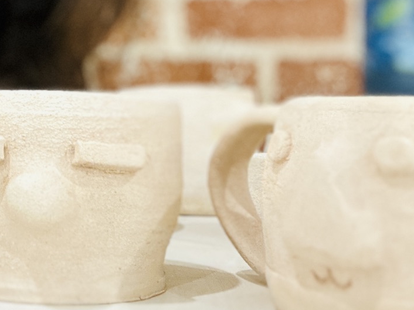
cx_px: 36
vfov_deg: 21.4
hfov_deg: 27.5
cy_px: 64
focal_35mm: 68
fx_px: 813
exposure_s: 1/60
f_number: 1.9
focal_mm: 2.69
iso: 160
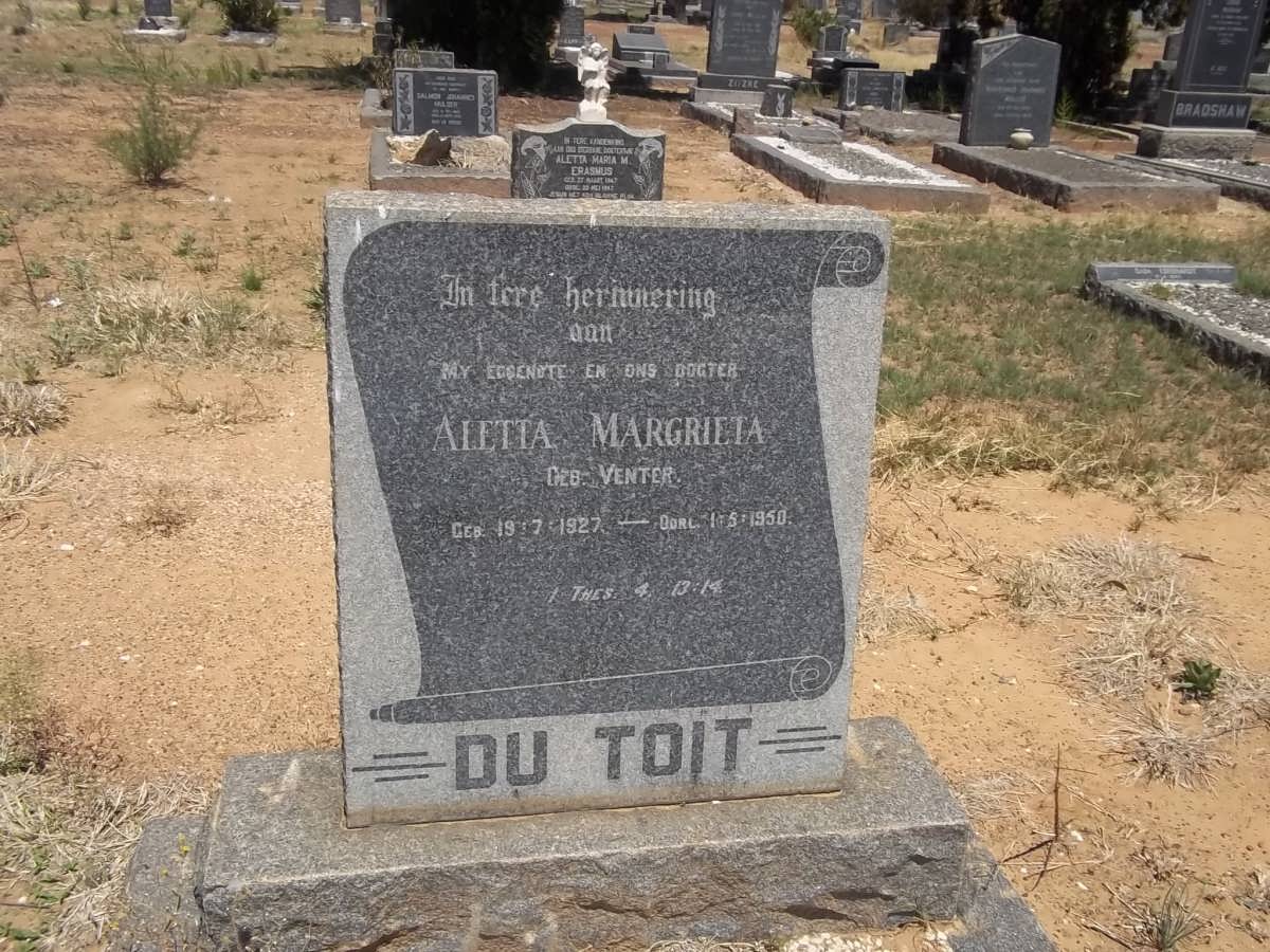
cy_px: 476
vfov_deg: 44.2
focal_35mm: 32
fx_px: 1174
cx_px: 635
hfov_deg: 56.8
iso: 80
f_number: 5.5
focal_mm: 5.7
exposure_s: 1/640
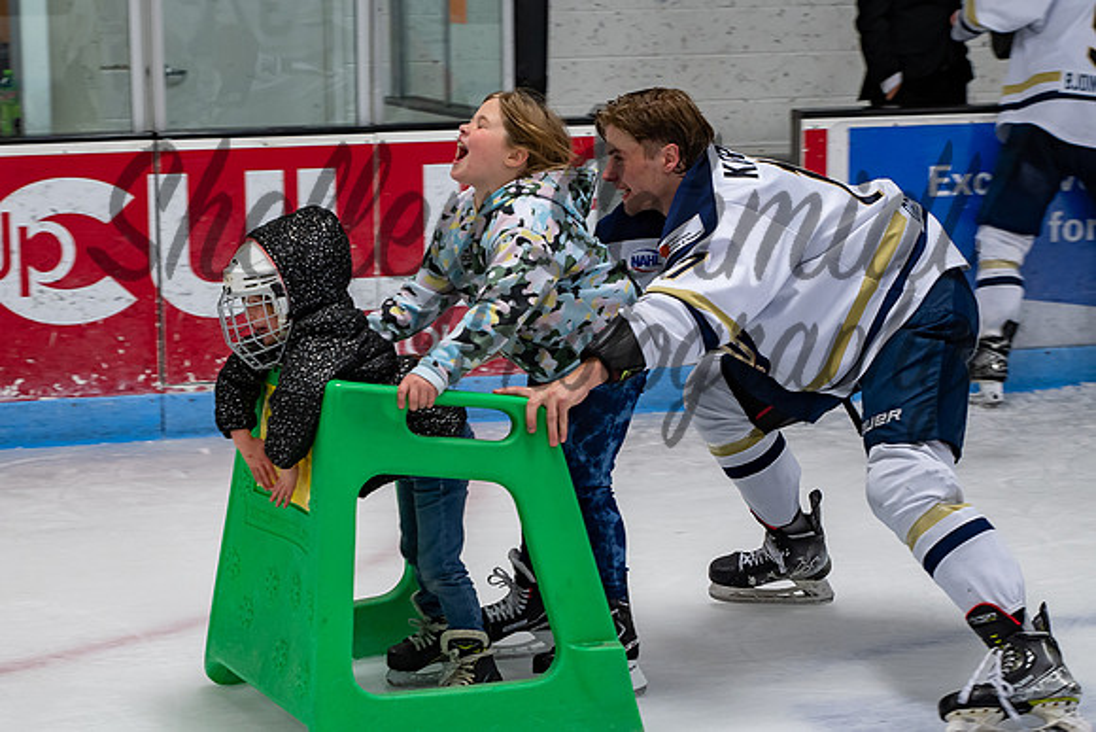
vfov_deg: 16.1
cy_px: 319
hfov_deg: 23.9
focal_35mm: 85
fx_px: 2581
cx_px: 408
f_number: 4
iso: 400
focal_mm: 45
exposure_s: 1/250
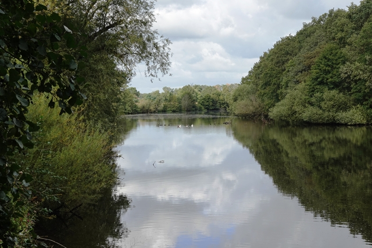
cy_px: 124
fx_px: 723
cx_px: 186
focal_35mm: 70
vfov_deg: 19.5
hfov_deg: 28.8
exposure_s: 1/160
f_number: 8
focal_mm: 25.61
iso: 100
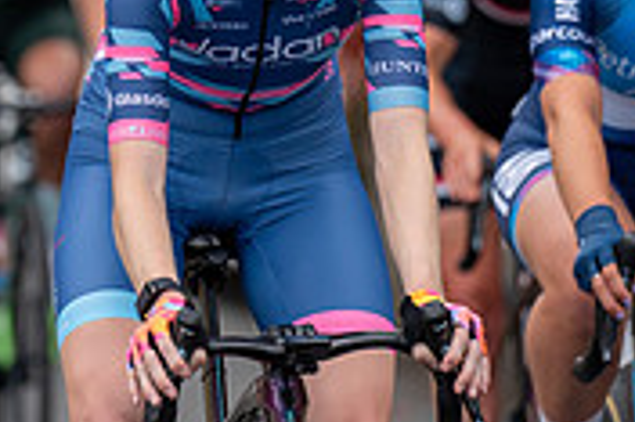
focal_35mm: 518
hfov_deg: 4.0
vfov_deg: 2.6
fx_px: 9128
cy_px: -63
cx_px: 119
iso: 800
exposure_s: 1/800
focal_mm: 157
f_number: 2.8
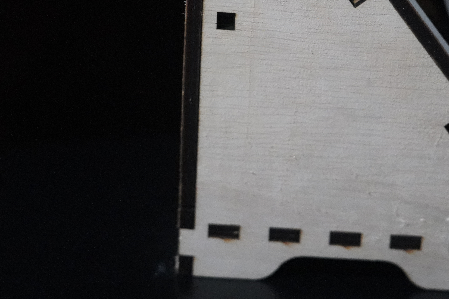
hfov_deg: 23.1
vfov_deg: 15.6
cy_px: 44
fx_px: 1085
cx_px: 336
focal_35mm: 87
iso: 12800
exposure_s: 1/60
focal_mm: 50
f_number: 3.5
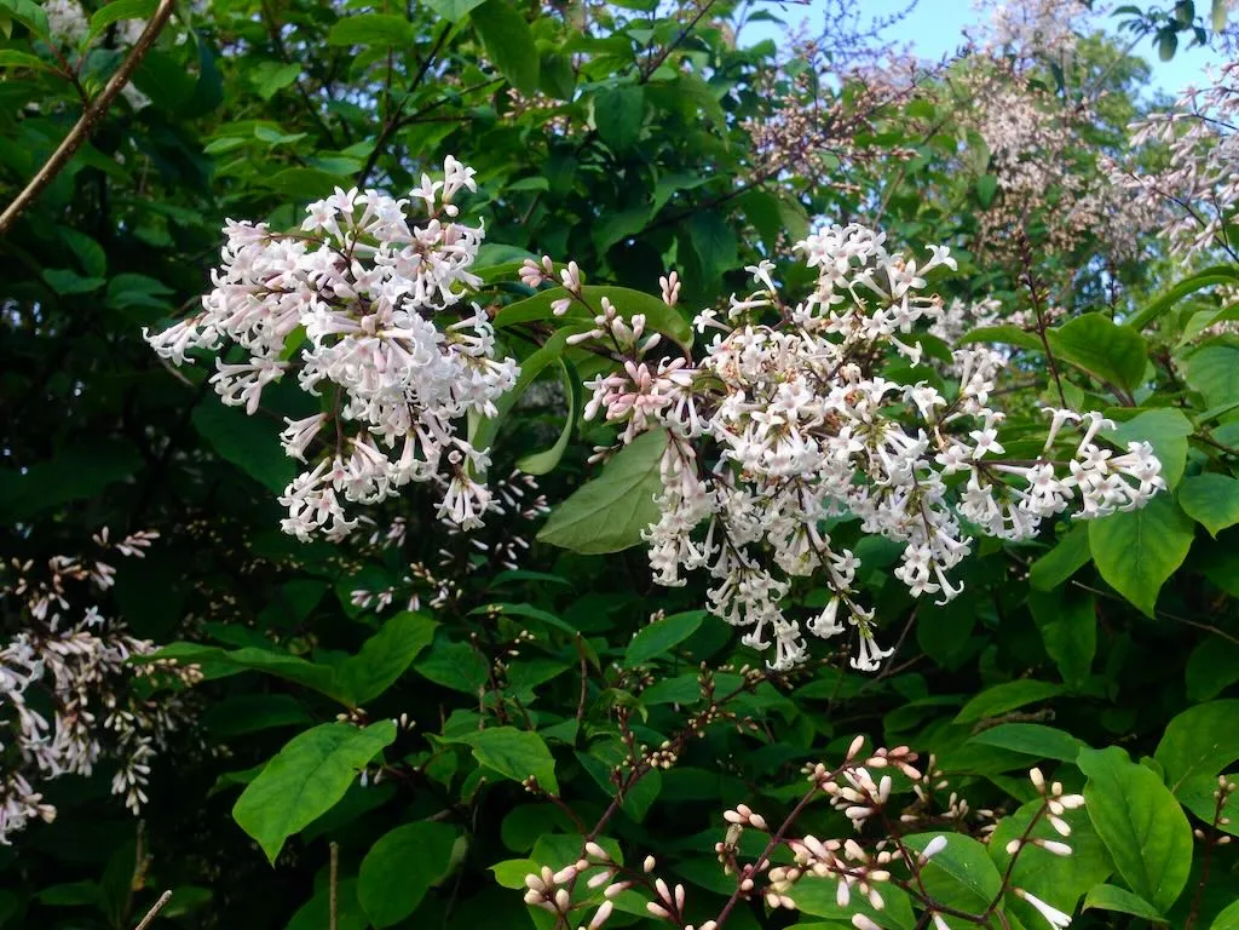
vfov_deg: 42.9
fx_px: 1181
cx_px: 620
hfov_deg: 55.4
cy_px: 465
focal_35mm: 33
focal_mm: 4.12
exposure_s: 1/264
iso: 50
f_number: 2.4
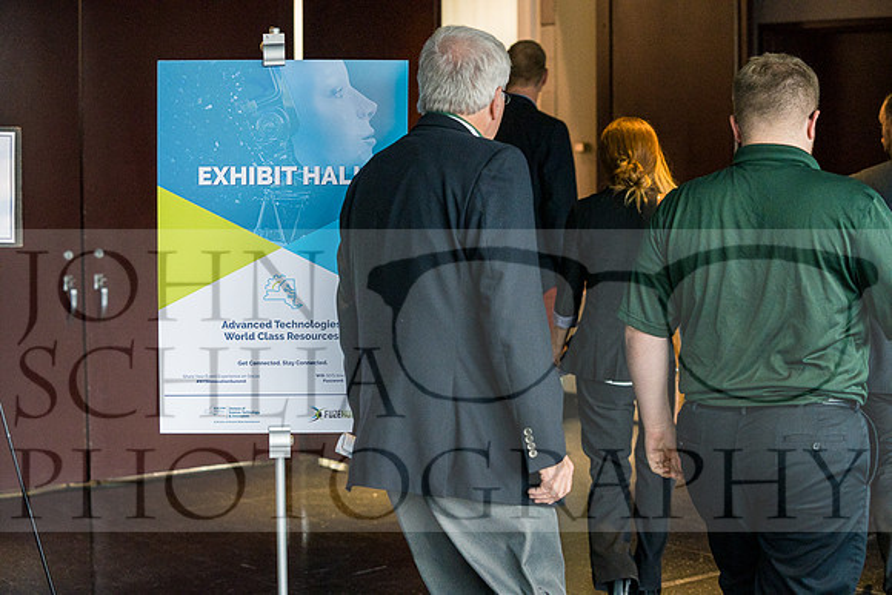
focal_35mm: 70
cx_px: 446
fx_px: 1735
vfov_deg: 19.5
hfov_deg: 28.8
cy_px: 298
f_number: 3.5
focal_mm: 70
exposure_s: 1/640
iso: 3200
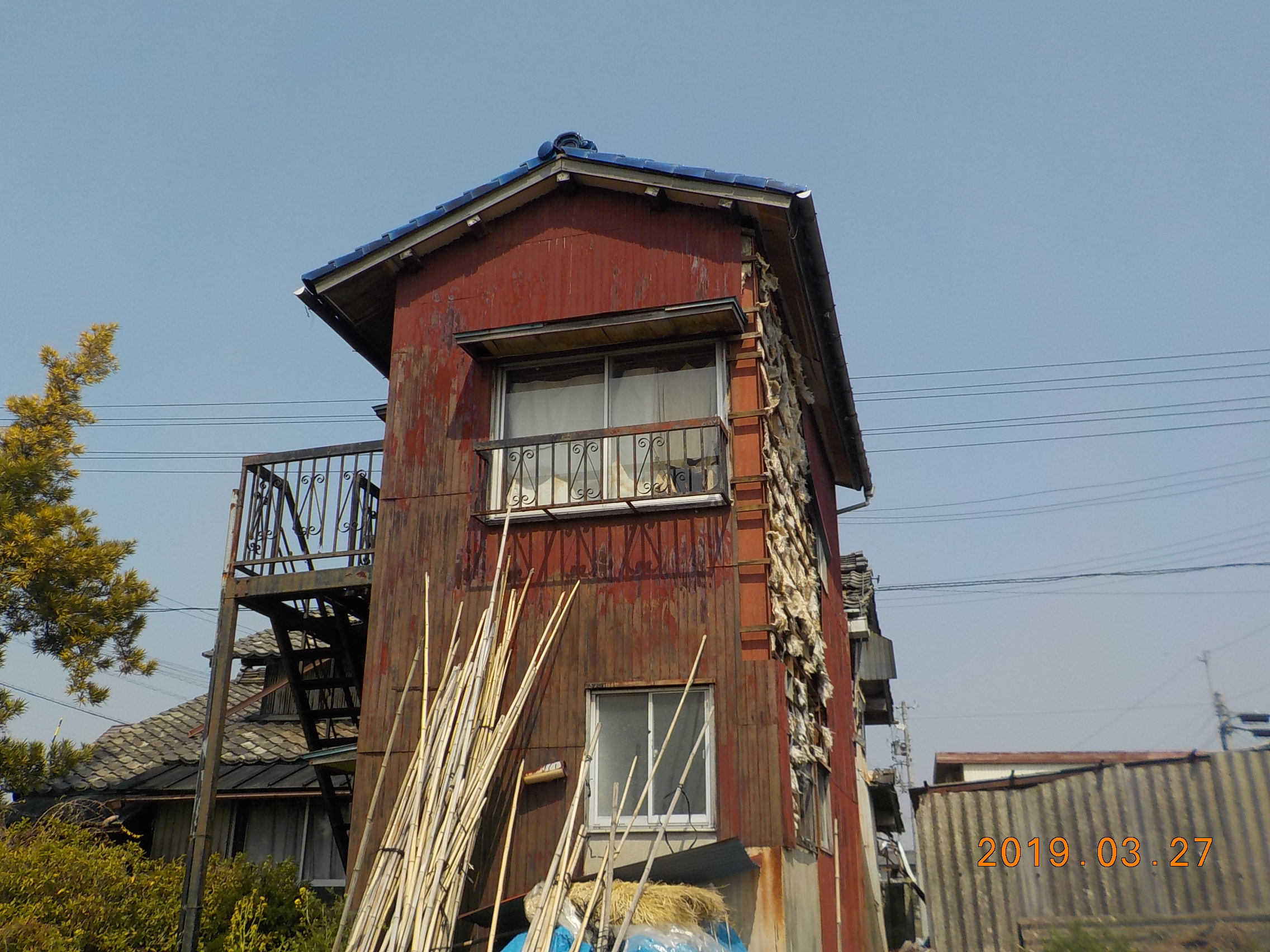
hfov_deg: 60.0
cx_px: 635
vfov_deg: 46.8
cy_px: 476
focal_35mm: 30
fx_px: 1101
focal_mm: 4.1
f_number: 3.3
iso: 125
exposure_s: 1/1600
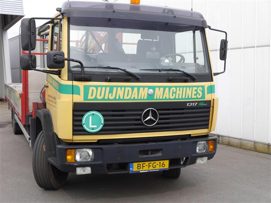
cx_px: 136
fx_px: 376
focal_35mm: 48
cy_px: 102
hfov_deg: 39.6
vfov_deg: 30.3
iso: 160
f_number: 6.3
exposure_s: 1/250
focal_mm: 24
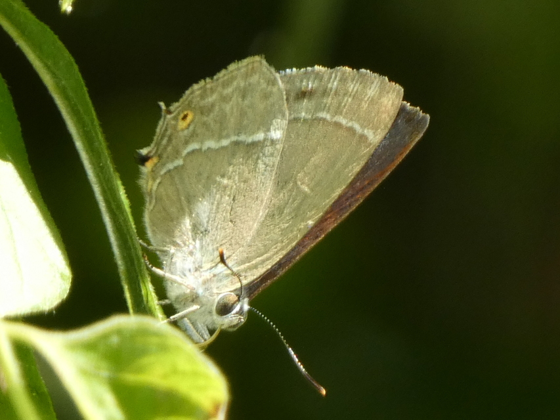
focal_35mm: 717
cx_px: 280
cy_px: 210
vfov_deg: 2.1
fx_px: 11601
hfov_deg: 2.8
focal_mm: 128.4
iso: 250
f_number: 5.6
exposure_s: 1/125
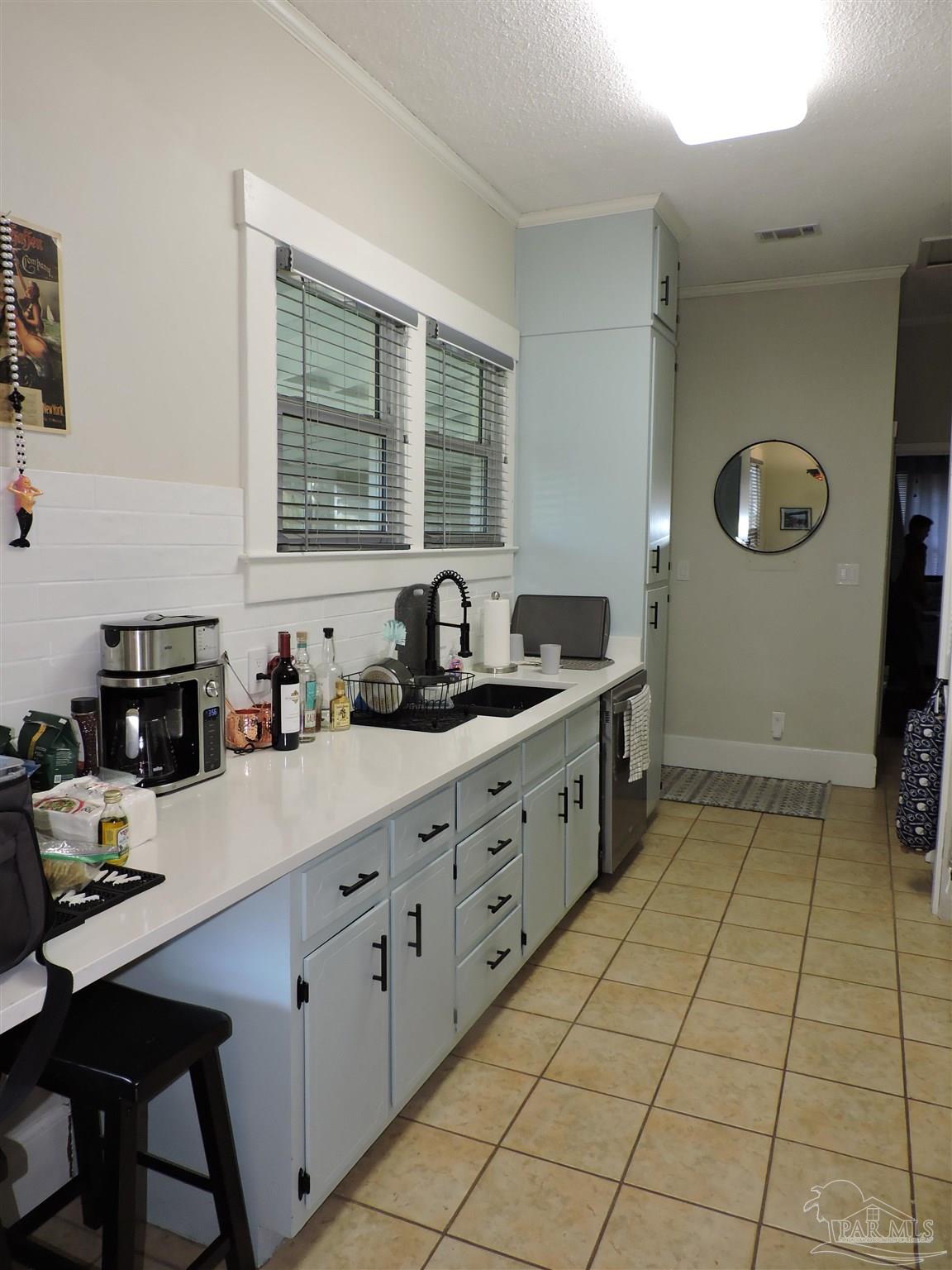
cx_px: 476
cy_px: 635
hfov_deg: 56.8
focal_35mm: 24
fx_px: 880
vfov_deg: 71.6
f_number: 3
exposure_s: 1/40
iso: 250
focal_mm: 4.3
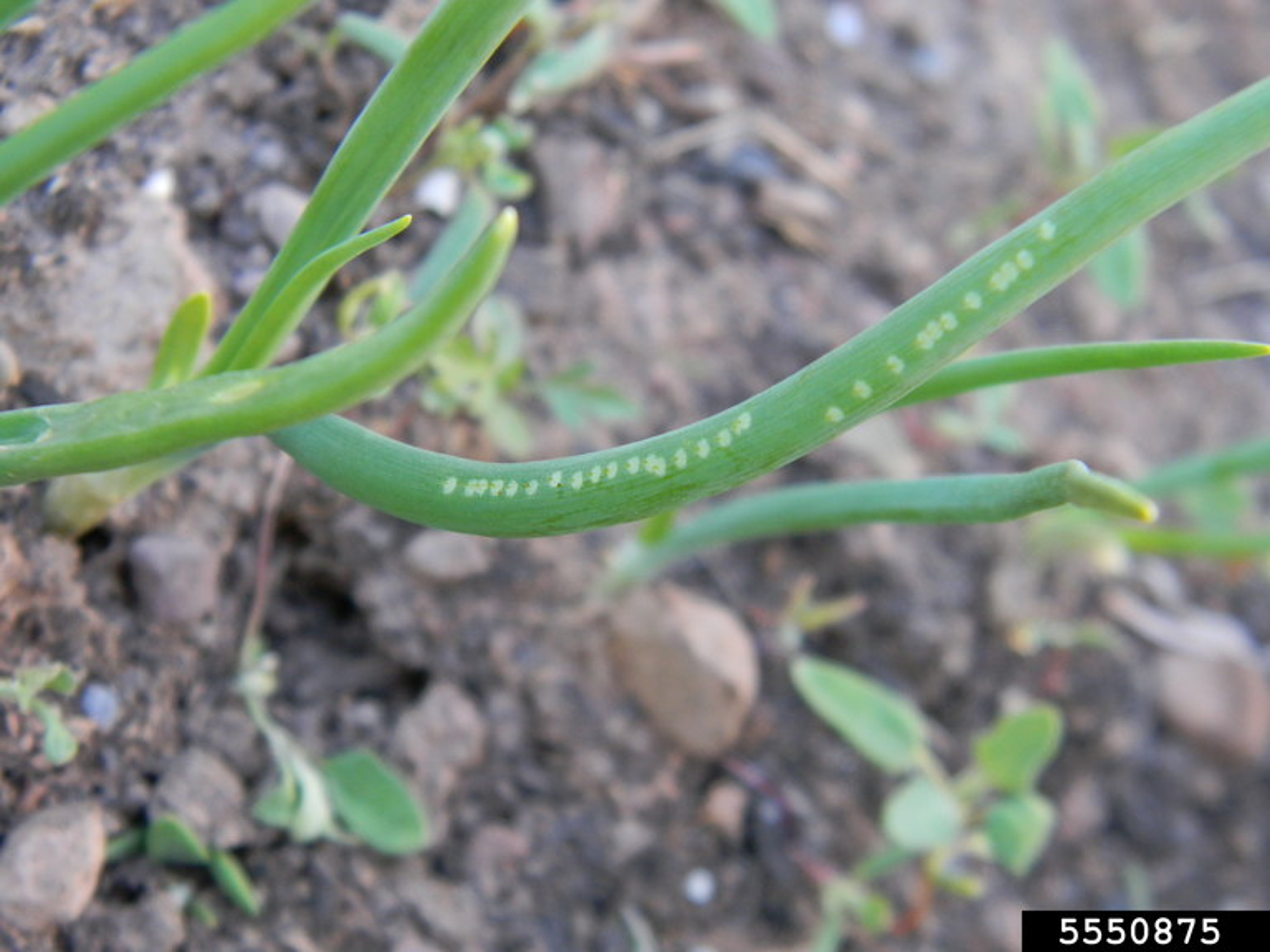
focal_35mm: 83
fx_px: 3045
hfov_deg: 23.6
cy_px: 476
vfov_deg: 17.8
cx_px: 635
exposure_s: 1/52.6
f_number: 4.5
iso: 200
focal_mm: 15.1
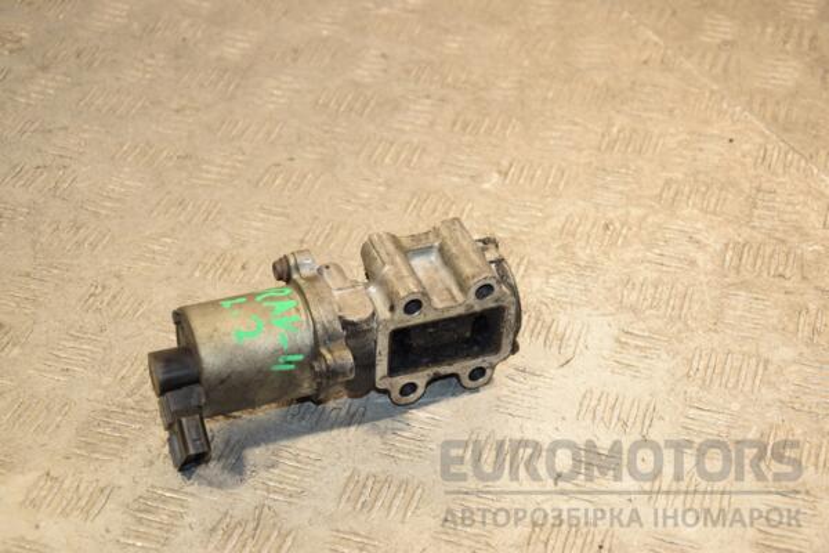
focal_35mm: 75
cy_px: 276
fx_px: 1727
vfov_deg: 18.2
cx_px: 414
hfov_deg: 27.0
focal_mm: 50
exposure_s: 1/200
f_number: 5.6
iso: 800
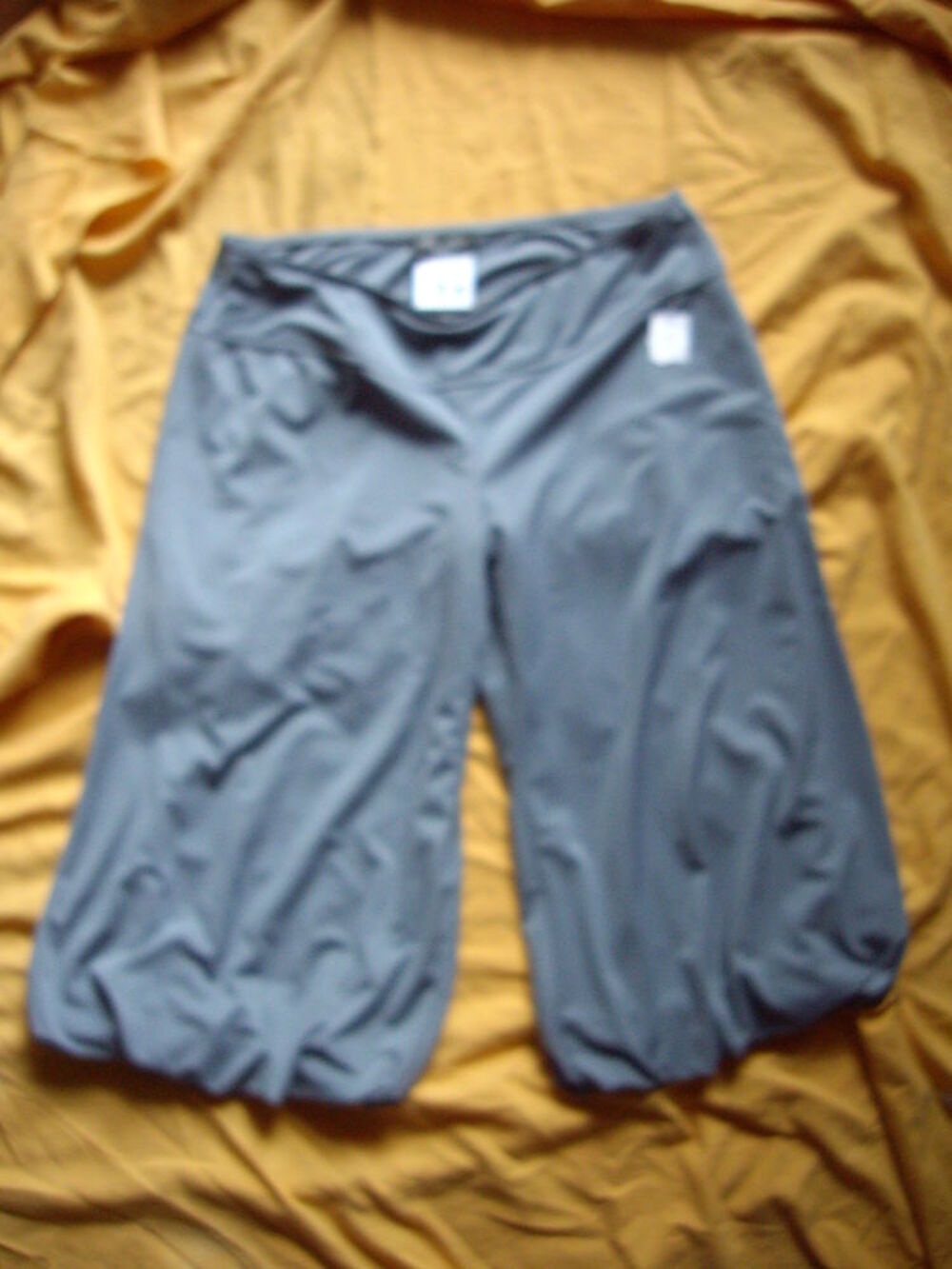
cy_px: 634
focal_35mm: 38
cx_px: 476
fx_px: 1393
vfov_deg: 49.0
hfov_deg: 37.7
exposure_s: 1/20
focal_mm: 6.2
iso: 200
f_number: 2.7
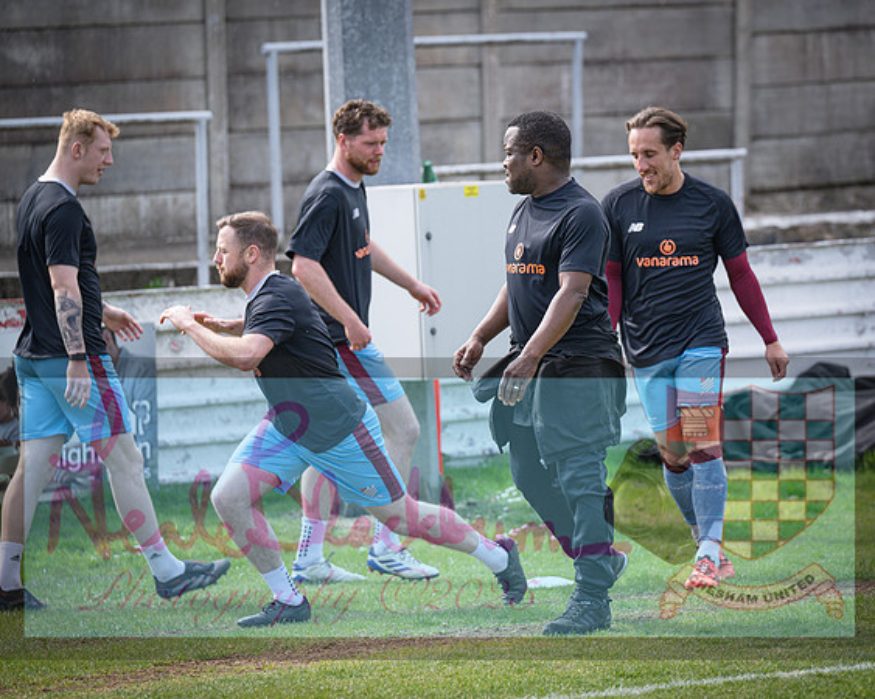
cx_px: 548
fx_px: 6100
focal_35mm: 236
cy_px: 334
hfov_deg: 8.2
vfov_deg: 6.6
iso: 200
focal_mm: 200
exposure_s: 1/1000
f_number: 4
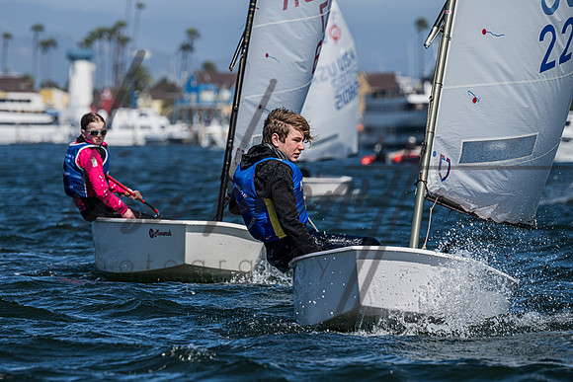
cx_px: 239
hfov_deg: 5.7
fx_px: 5745
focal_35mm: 361
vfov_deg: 3.8
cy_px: 222
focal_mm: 310
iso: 320
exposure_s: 1/1250
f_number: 9
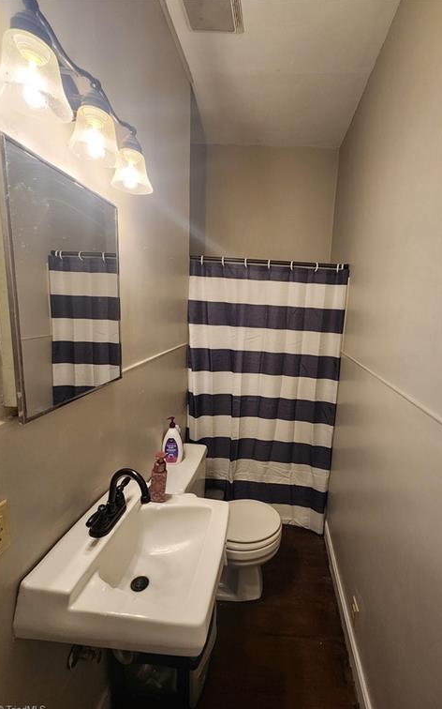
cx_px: 265
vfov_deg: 105.3
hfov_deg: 77.7
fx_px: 270
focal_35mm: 14
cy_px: 356
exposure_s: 1/60
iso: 250
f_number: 2.2
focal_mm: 2.2
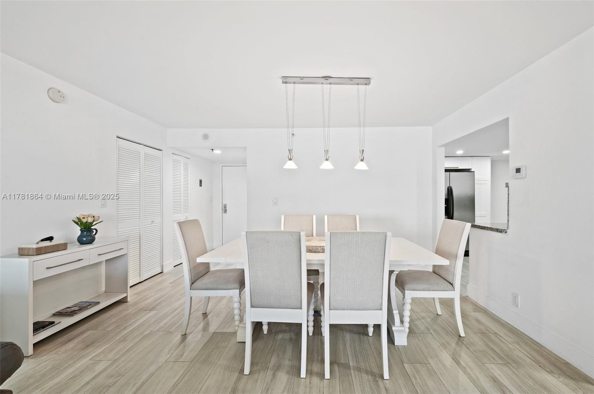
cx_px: 297
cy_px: 197
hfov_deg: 104.3
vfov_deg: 81.1
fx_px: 231
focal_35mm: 14
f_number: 8
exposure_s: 1/2.5
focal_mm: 14
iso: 200
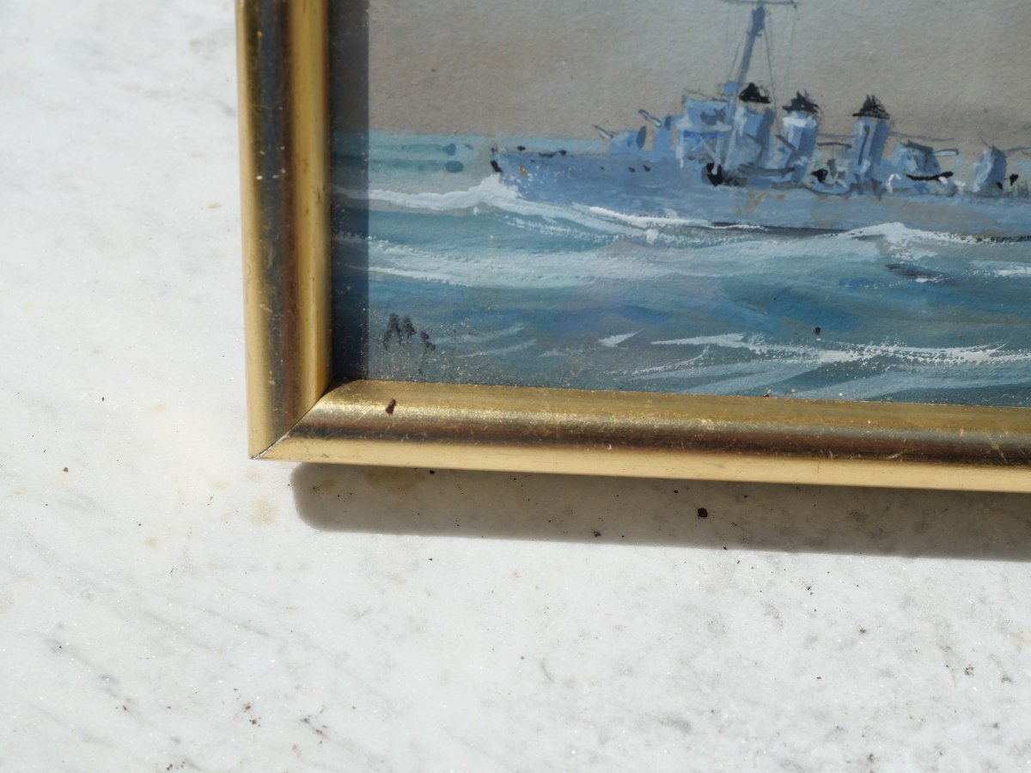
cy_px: 386
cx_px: 516
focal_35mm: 60
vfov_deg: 24.4
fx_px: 1787
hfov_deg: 32.2
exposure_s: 1/800
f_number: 9
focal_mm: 30
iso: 200
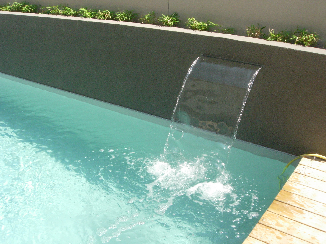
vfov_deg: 37.7
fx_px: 358
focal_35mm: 38
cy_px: 122
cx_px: 163
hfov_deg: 49.0
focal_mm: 7.8
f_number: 4.8
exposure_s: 1/1290
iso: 400
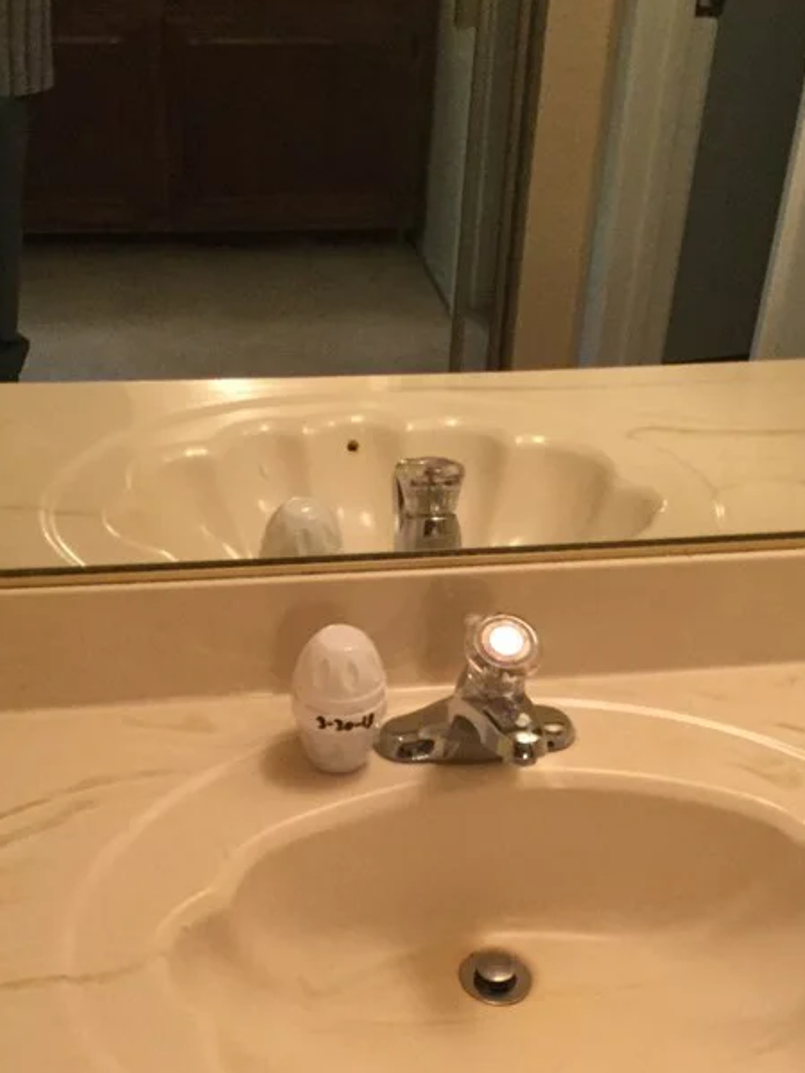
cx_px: 409
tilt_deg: -40.6
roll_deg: -1.1
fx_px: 1644
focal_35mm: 53
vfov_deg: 35.5
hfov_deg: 27.5
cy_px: 786
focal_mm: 3.3
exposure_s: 1/24
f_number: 2.4
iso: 200
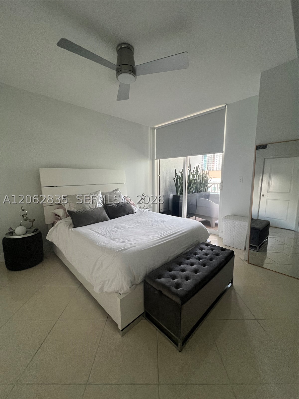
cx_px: 150
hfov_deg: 89.9
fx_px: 150
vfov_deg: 106.2
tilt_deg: -8.1
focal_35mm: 13
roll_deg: +1.0
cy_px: 200
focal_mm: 1.57
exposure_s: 1/99
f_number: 1.8
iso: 200
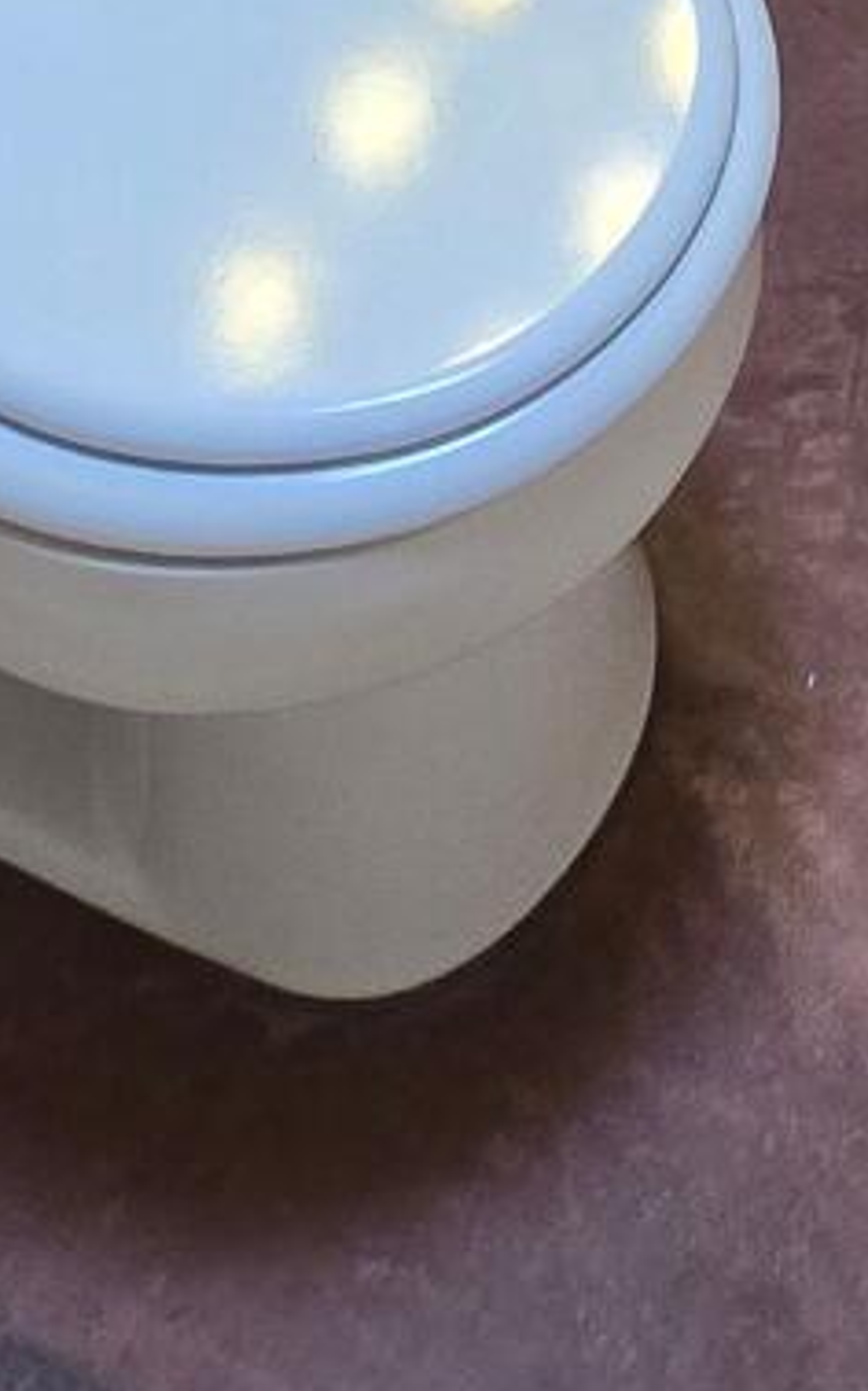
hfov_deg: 16.6
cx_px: 1188
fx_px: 2765
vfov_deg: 17.9
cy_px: -1487
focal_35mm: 73
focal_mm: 2.2
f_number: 2.2
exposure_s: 1/60
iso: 100
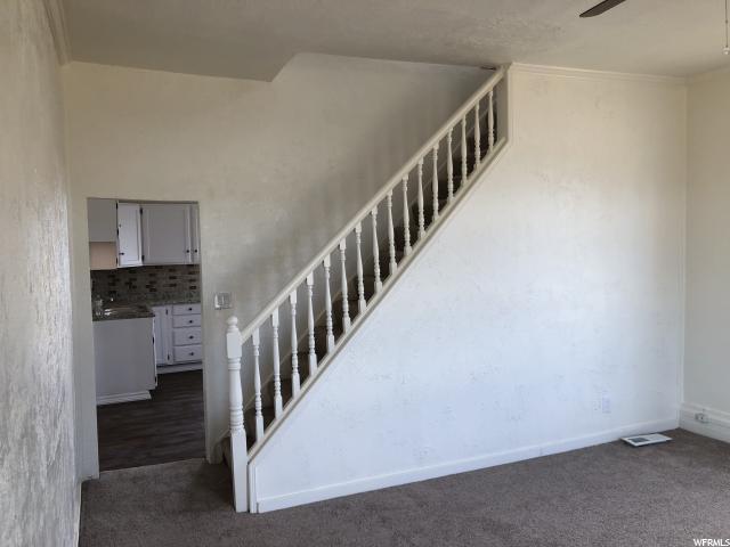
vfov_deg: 49.7
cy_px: 274
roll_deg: +2.0
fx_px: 590
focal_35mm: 28
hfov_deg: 63.4
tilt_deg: -2.8
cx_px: 365
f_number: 1.8
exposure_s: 1/120
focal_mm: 3.99
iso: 32
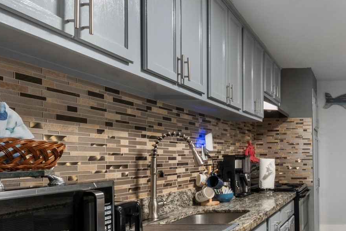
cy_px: 157
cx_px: 345
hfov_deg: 48.5
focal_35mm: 32
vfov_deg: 40.5
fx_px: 308
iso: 250
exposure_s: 5
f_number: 9
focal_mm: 13
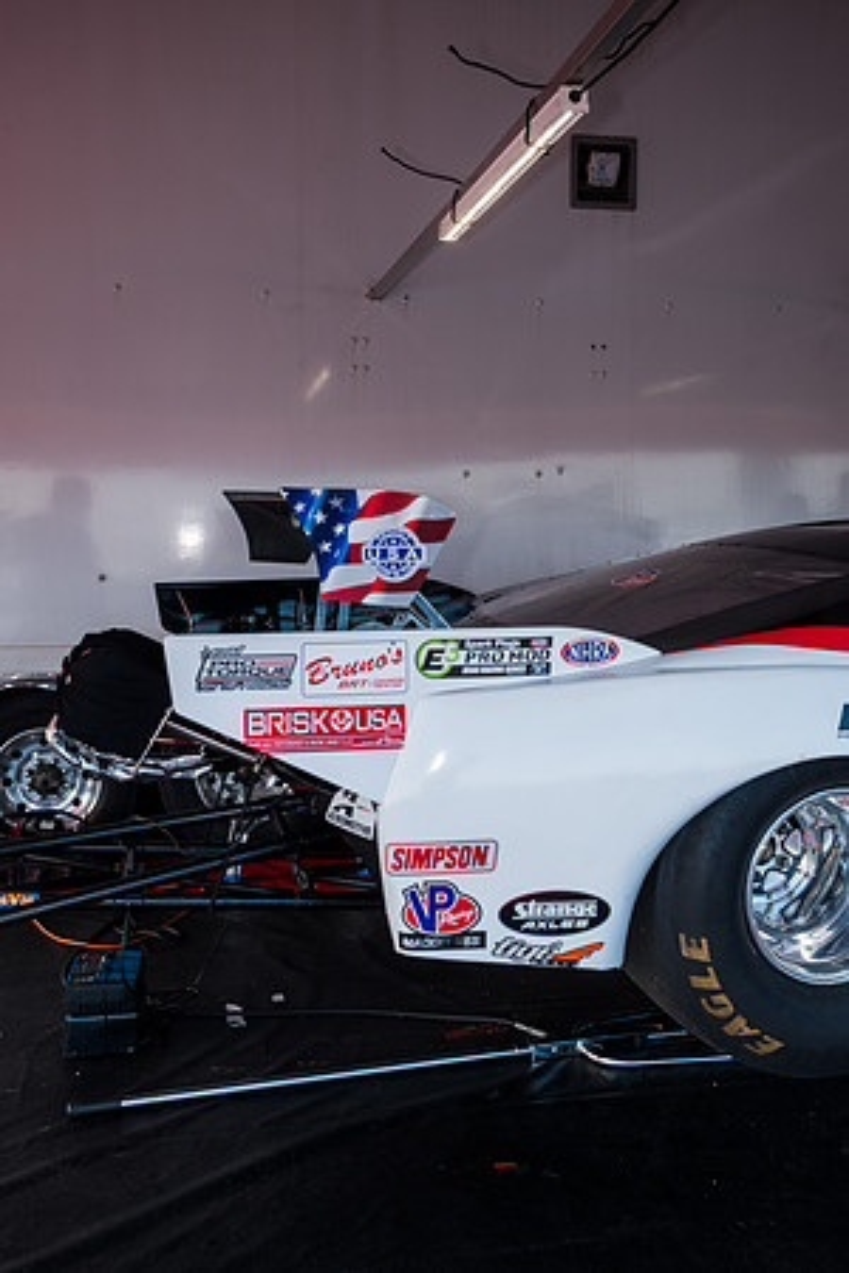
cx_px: 424
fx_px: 1026
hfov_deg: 45.0
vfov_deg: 63.7
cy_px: 636
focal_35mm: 29
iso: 400
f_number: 9
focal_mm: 19.6
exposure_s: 1/80
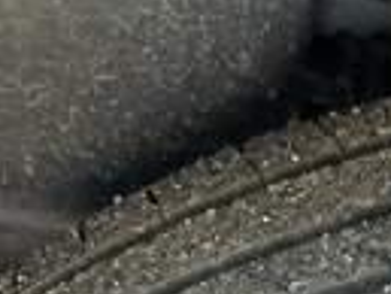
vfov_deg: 15.6
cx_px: 506
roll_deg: -24.5
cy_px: 446
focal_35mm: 87
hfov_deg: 20.6
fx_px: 984
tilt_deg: -41.3
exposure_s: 1/122
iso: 50
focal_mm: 3
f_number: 1.8
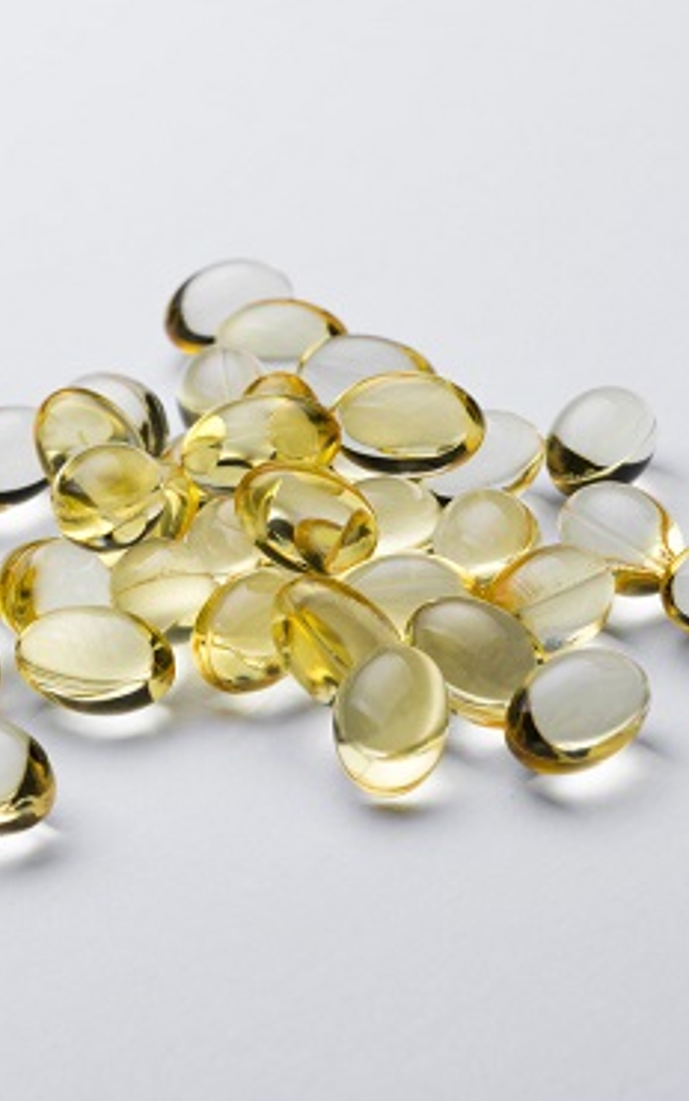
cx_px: 336
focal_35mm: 136
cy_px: 548
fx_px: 4079
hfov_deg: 9.7
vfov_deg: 15.4
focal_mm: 55
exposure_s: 1/200
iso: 100
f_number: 16
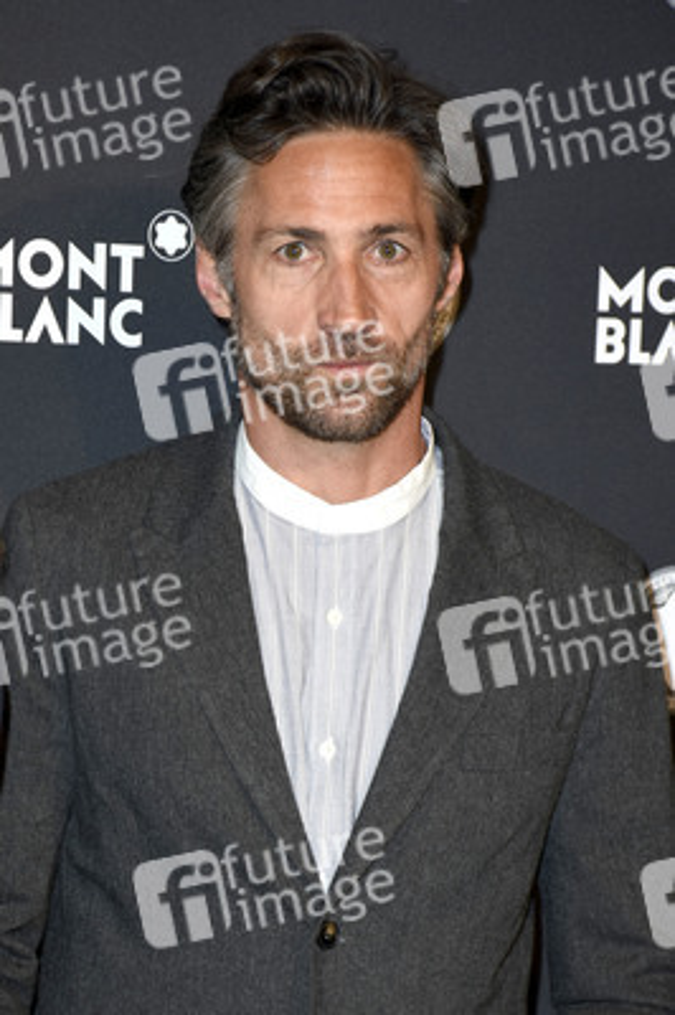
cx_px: 338
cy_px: 508
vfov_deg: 18.2
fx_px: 3169
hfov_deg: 12.2
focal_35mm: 112
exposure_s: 1/125
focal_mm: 75
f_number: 6.3
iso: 400
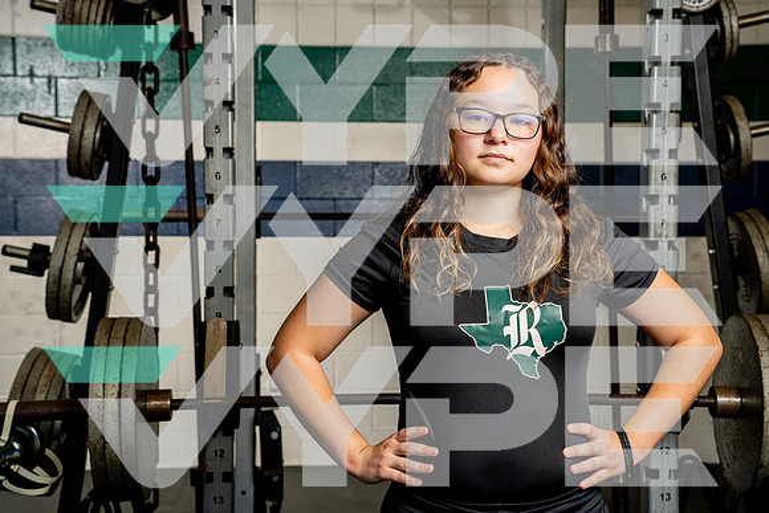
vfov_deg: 23.1
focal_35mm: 59
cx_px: 384
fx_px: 1253
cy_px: 256
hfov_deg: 34.1
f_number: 7.1
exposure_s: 1/200
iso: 800
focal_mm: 58
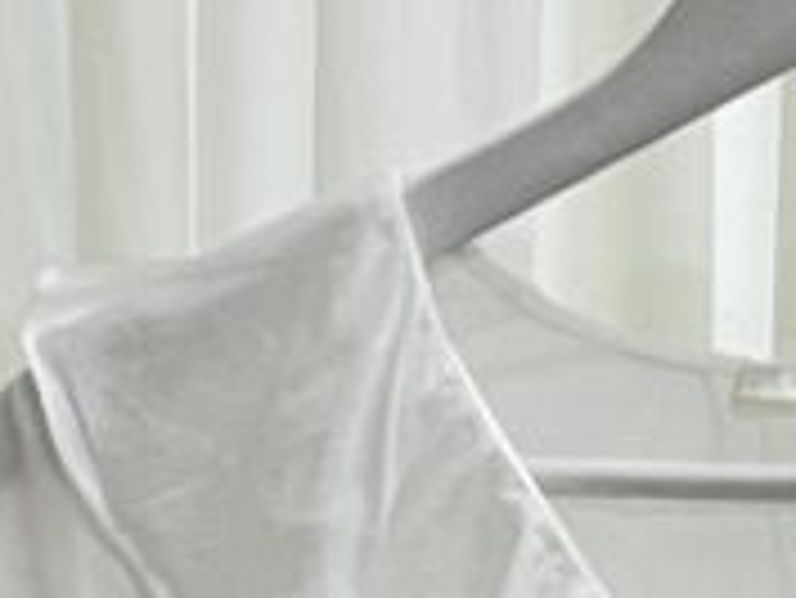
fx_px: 5408
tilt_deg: -4.7
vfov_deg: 6.3
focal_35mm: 235
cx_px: 940
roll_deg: +0.5
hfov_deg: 8.3
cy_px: 751
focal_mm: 5.7
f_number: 1.5
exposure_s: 1/50
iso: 80
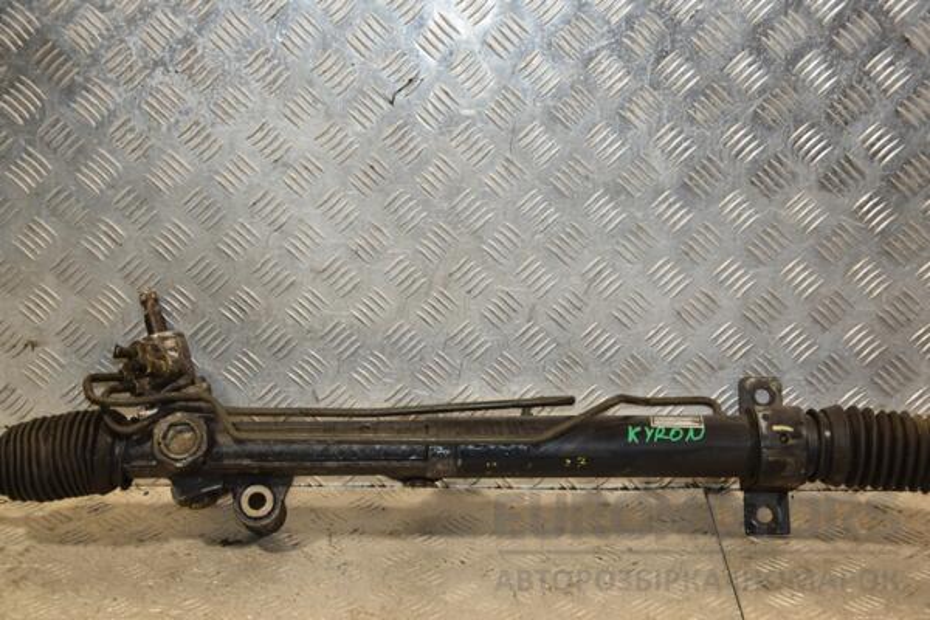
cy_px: 310
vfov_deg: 20.2
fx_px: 1744
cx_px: 465
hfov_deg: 29.9
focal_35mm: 68
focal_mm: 45
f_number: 4.8
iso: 800
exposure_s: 1/160
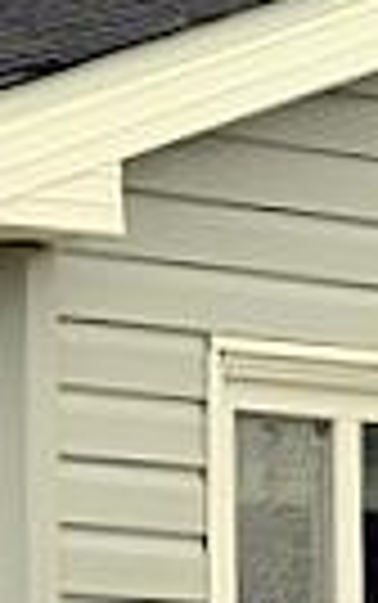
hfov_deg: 4.1
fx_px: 5190
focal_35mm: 316
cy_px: 666
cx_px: -180
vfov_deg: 6.6
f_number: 11
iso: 200
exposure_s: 1/500
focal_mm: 23
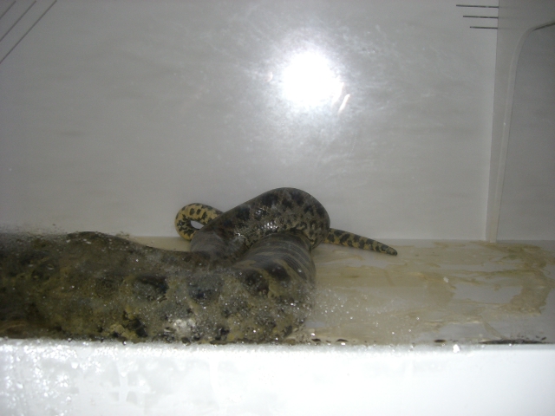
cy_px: 208
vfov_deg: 37.7
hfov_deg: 49.0
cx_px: 278
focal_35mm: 38
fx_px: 609
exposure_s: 1/60
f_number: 2.7
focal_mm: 6.2
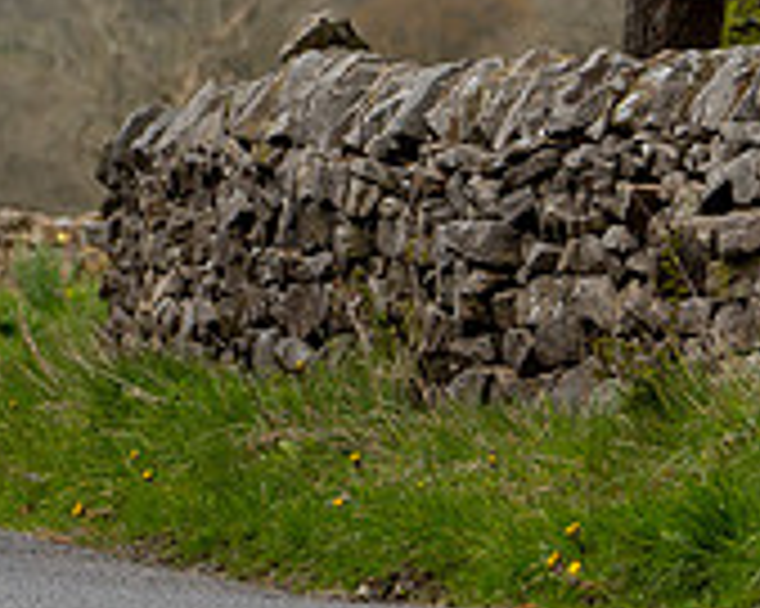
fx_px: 11577
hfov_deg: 3.8
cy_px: 18
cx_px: 38
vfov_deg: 3.0
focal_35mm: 515
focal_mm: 108
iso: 200
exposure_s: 1/640
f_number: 4
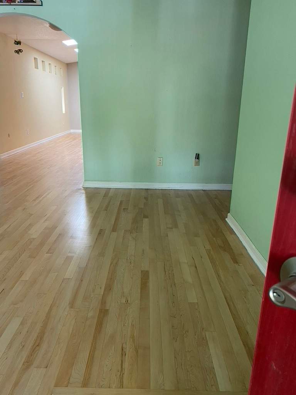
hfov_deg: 53.1
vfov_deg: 67.3
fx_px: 296
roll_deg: -0.7
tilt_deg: -17.6
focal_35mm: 26
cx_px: 148
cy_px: 198
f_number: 1.8
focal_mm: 4.25
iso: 125
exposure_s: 1/62
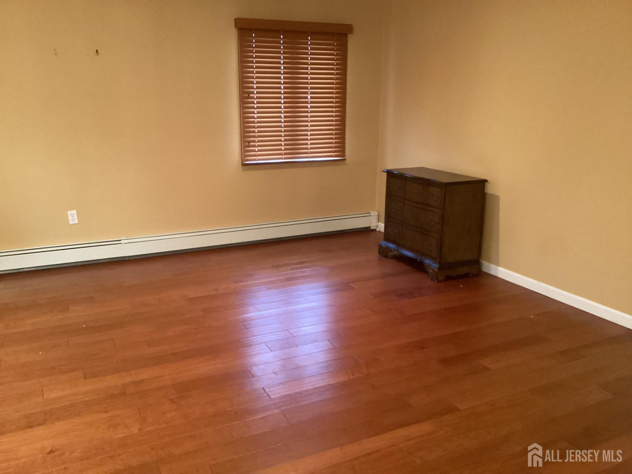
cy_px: 237
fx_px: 566
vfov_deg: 45.4
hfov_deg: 58.4
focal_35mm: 31
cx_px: 316
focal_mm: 3.3
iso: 640
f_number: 2.4
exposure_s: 1/30
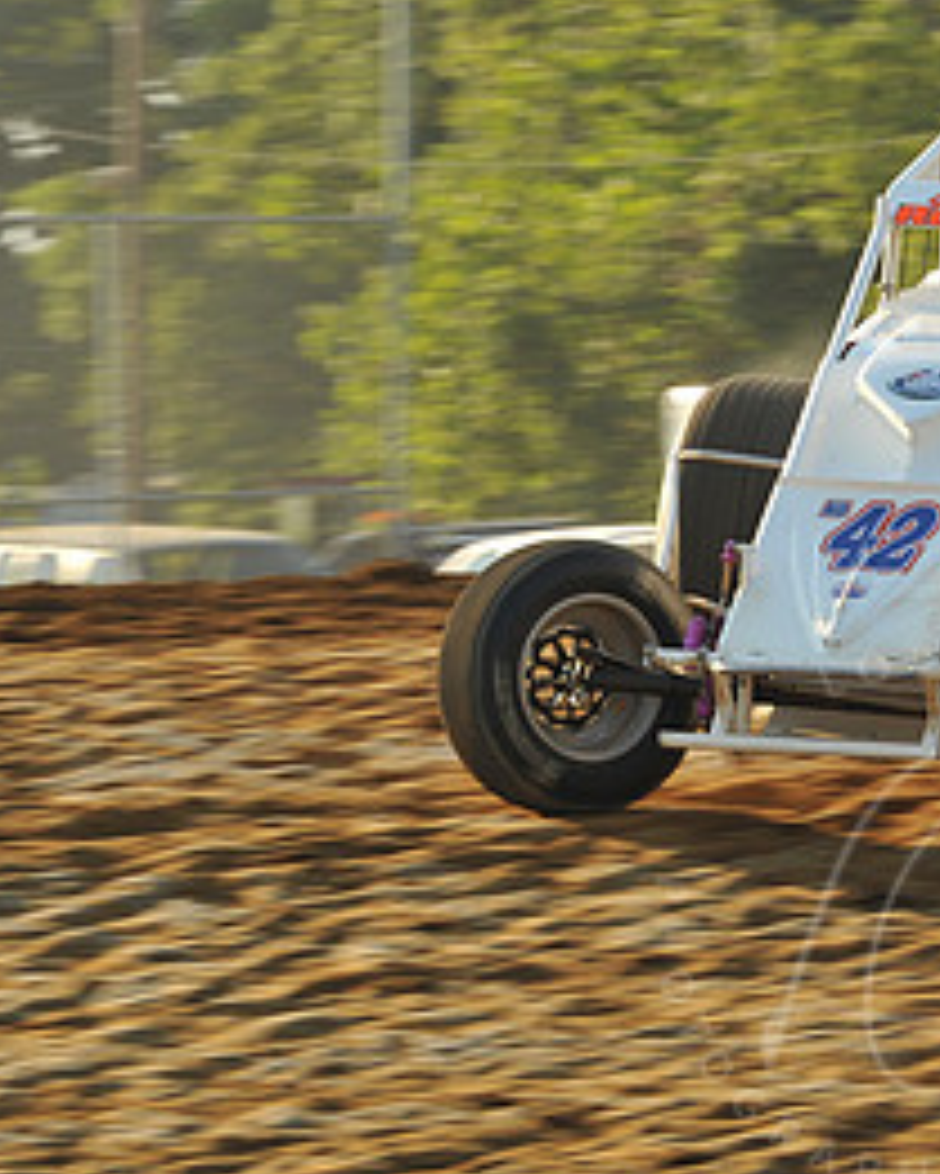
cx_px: 922
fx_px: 13033
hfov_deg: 4.1
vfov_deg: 5.2
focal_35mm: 375
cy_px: 504
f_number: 9
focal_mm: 180
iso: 400
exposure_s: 1/320
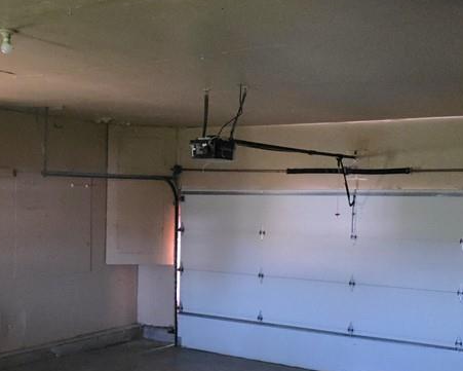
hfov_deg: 36.5
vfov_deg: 29.5
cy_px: 238
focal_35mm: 51
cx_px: 181
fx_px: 699
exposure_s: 1/120
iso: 2000
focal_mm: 6.3
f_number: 1.7
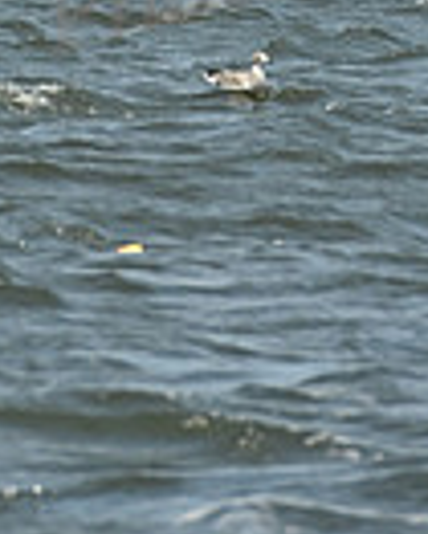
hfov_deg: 1.9
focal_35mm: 831
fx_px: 13143
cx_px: -165
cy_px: -620
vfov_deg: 2.3
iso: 320
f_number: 8
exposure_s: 1/1250
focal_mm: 200
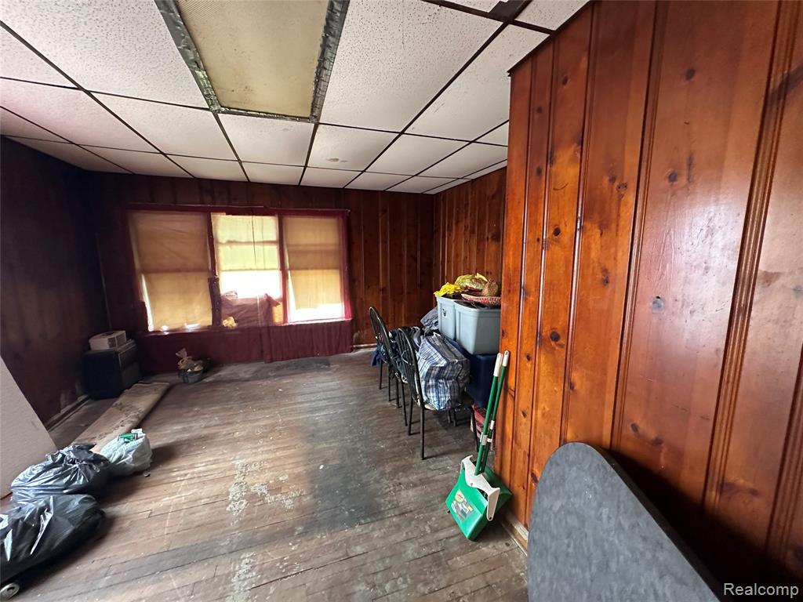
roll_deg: -0.5
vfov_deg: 85.7
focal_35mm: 14
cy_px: 301
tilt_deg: -8.4
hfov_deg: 102.1
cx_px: 402
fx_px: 325
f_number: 2.2
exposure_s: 1/60
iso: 800
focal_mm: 2.22
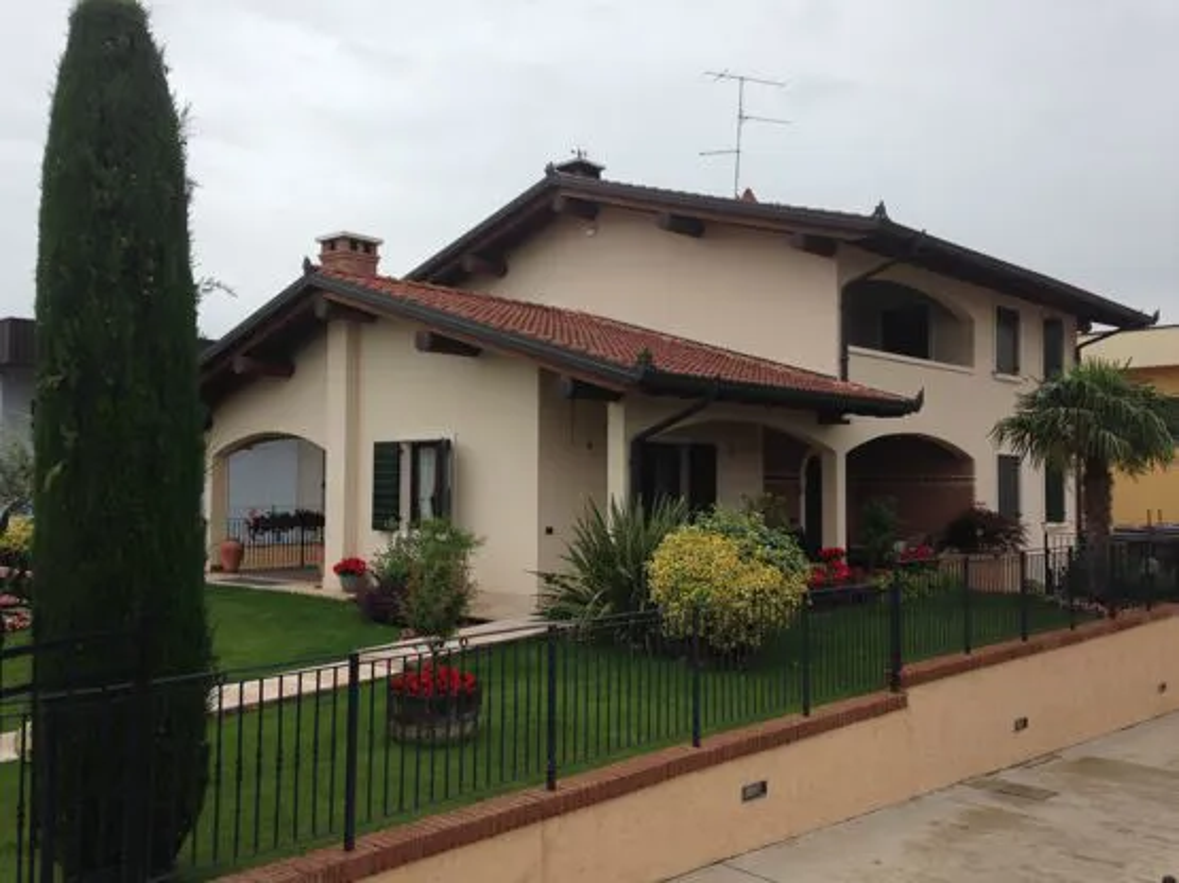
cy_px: 442
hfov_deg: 55.4
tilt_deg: +2.1
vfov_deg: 42.9
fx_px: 1124
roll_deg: -1.9
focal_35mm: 33
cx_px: 590
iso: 50
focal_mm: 4.12
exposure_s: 1/623
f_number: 2.4
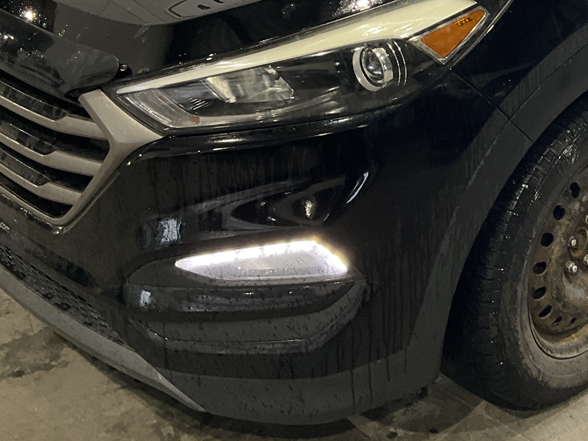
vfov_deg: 22.2
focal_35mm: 63
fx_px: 1070
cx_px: 492
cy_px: -26
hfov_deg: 29.8
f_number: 1.8
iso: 50
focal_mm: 3
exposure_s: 1/60
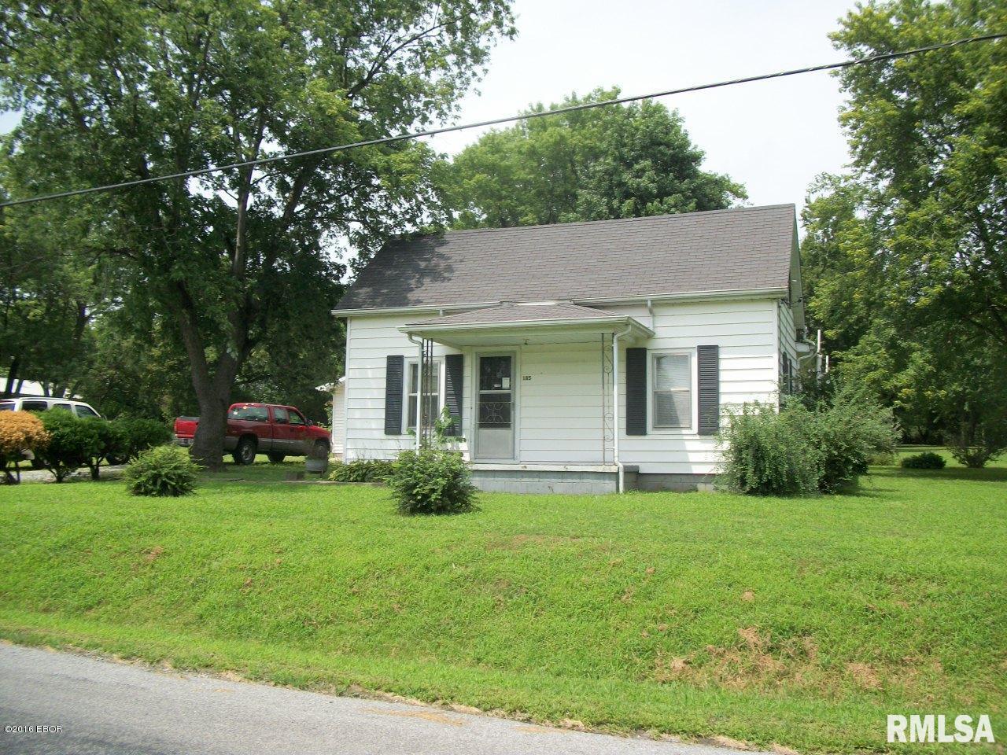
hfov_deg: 56.8
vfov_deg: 44.2
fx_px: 931
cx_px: 504
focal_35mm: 32
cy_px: 378
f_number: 8.8
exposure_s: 1/160
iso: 80
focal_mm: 5.7
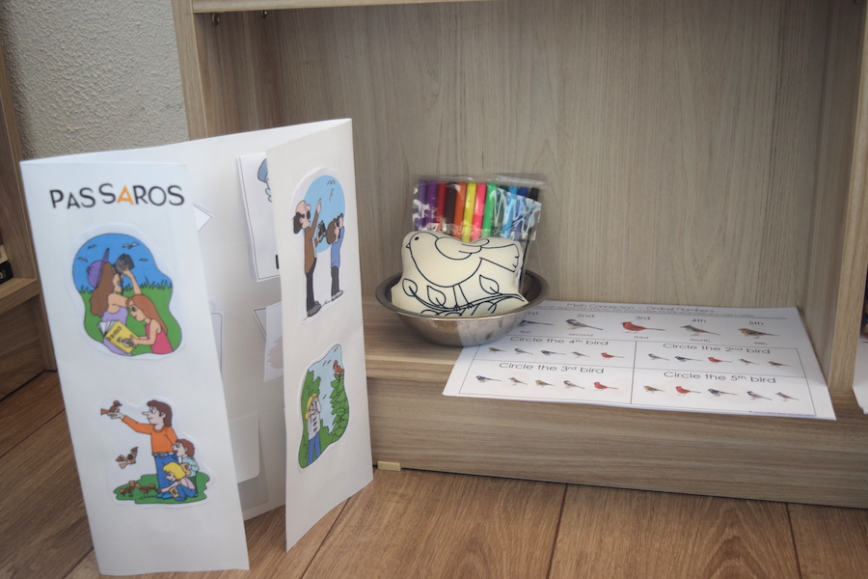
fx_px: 904
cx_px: 434
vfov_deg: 35.5
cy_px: 290
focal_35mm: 38
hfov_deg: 51.3
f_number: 4
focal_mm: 25
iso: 560
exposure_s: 1/60
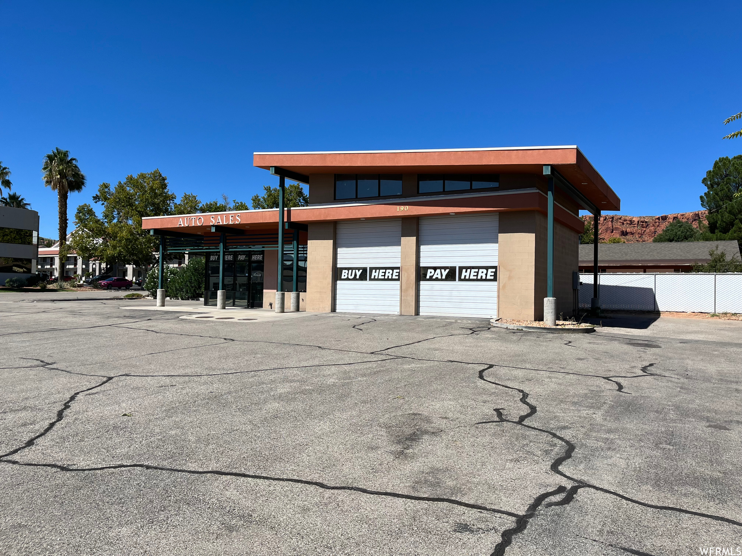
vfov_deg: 53.1
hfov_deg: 67.3
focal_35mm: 26
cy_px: 278
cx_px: 371
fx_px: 557
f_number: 1.6
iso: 50
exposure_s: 1/4651
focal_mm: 5.1
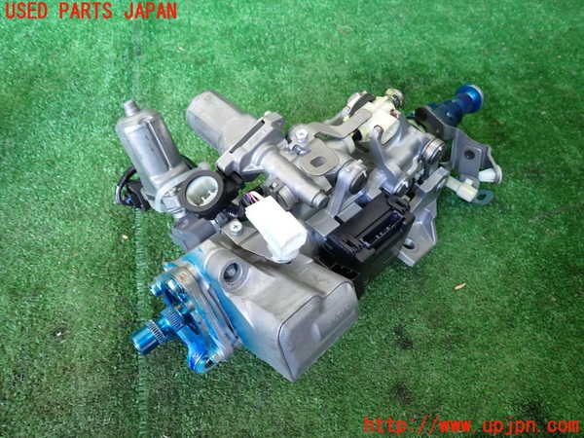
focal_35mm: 25
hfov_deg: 69.4
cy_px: 219
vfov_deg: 54.9
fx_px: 422
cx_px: 292
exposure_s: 1/40
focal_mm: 4.5
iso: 200
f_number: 2
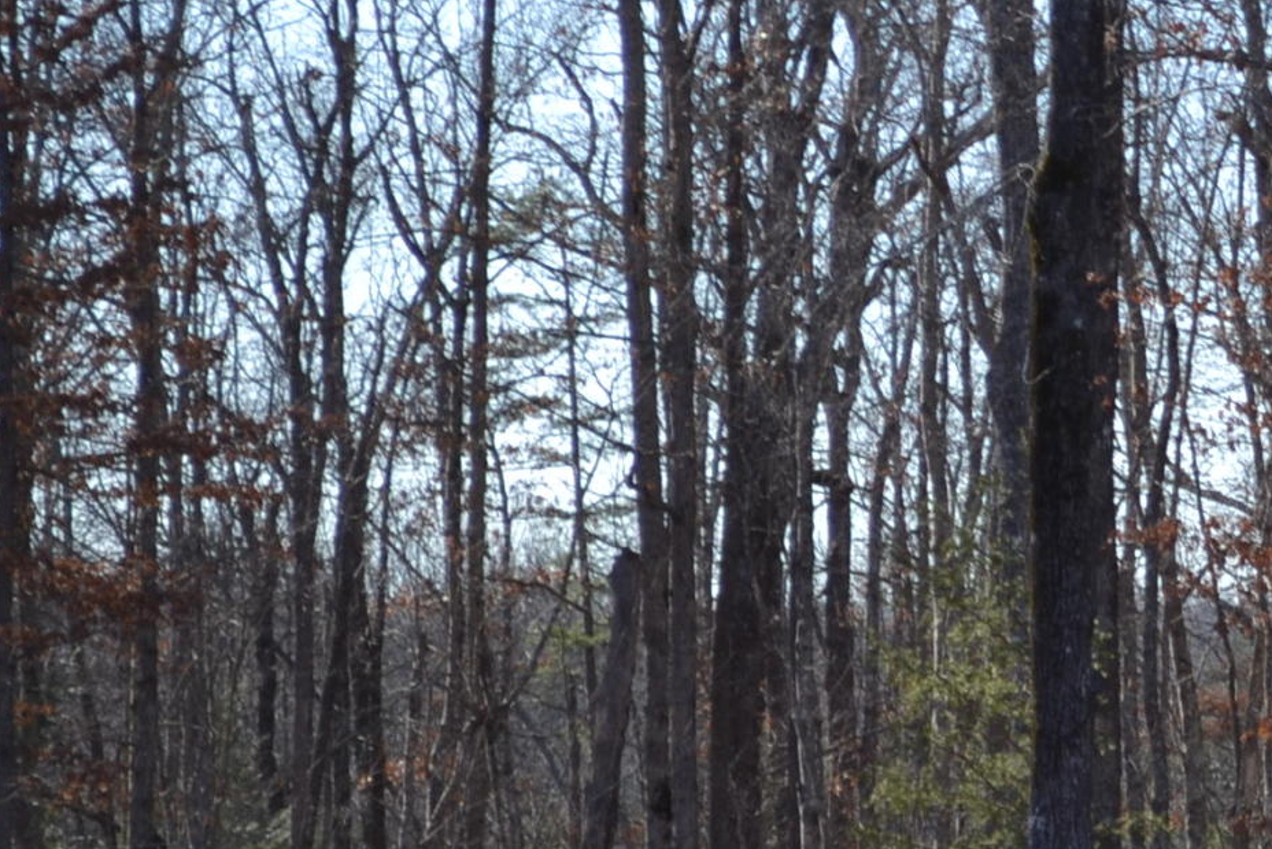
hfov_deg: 7.6
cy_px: 295
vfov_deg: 5.2
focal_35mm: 267
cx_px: 1930
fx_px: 9421
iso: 100
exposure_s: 1/200
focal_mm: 55
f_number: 7.1
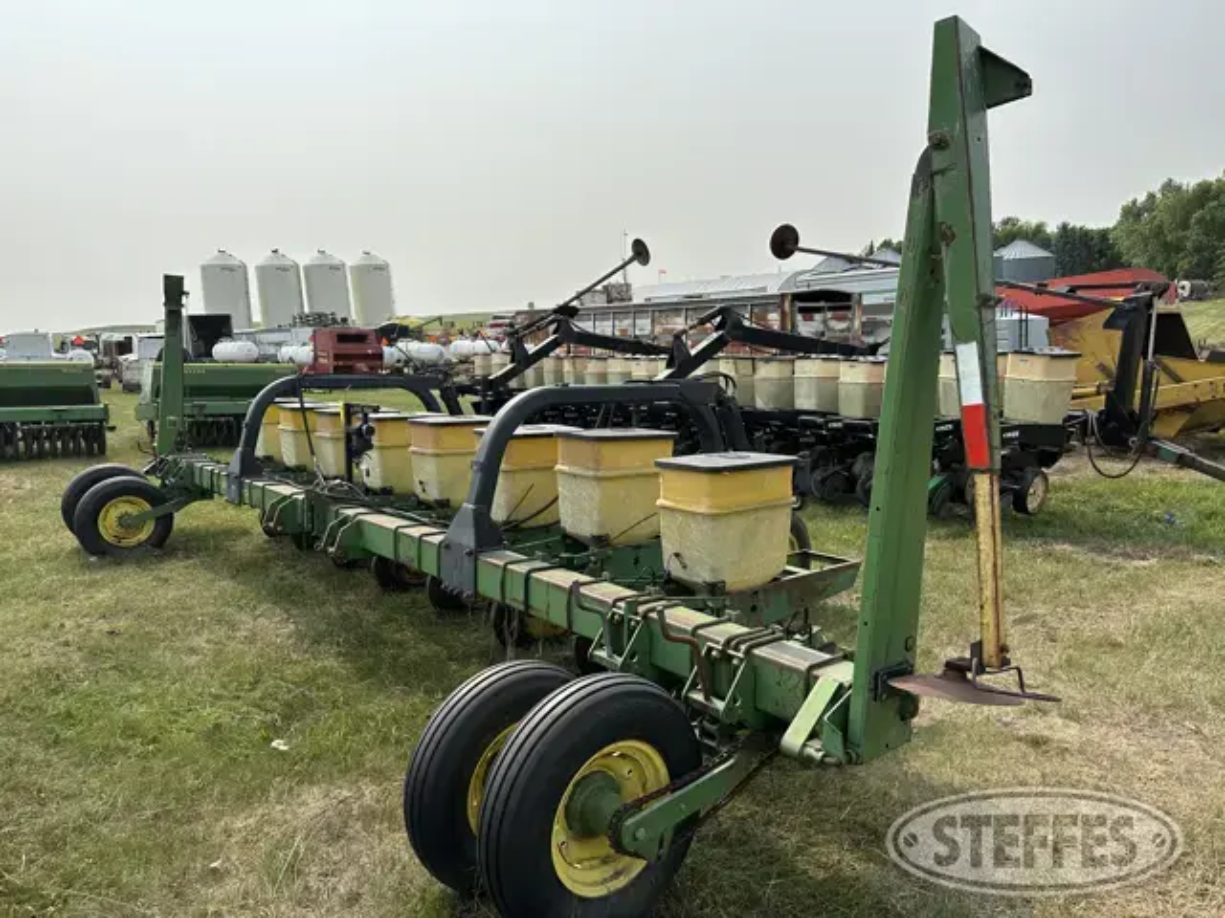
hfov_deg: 71.6
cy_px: 459
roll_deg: +3.5
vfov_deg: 56.8
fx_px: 849
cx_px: 612
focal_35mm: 24
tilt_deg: -9.9
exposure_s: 1/6211
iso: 80
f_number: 1.78
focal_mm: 6.86
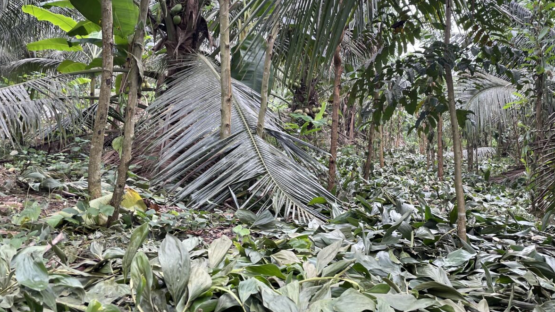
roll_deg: -2.3
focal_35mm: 37
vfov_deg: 31.8
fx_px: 544
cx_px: 357
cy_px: 110
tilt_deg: +8.3
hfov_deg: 53.2
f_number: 1.6
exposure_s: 1/121
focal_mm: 4.2
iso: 50
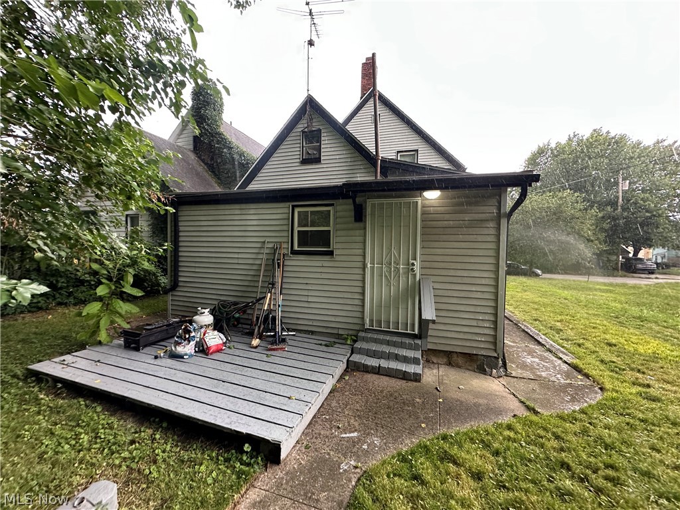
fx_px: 275
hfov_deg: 102.1
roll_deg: +0.3
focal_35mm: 14
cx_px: 340
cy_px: 255
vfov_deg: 85.7
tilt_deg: -2.8
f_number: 2.2
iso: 160
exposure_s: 1/99
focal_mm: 2.22
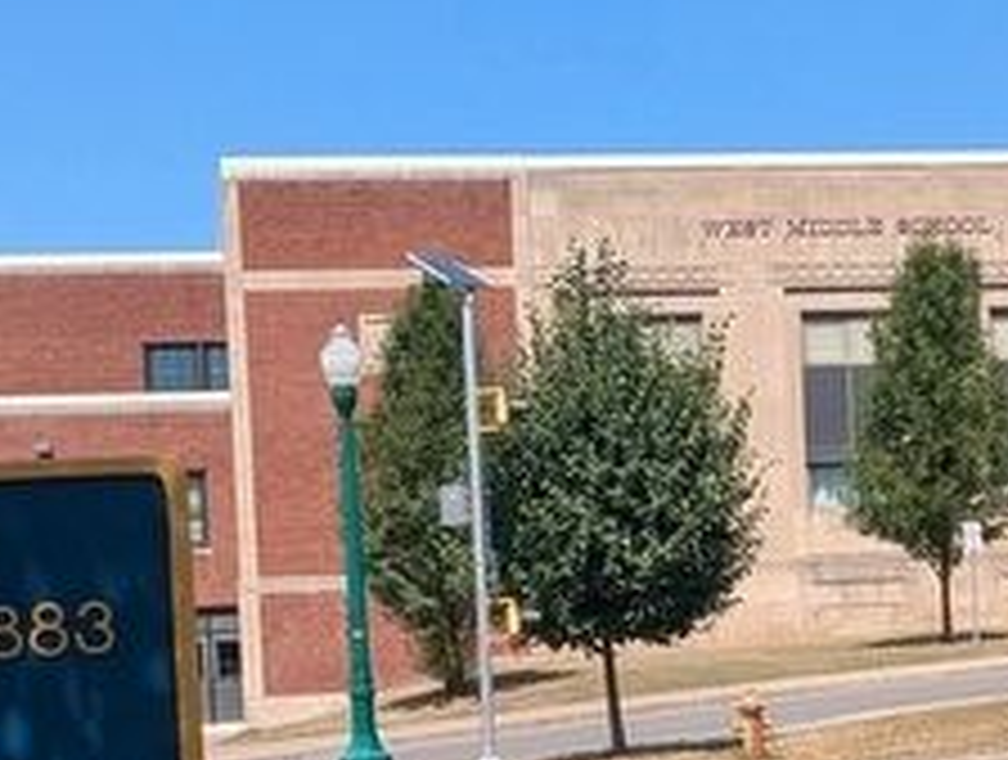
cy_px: 706
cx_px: 749
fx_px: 1663
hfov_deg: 33.1
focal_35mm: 57
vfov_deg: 24.9
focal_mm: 2.35
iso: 45
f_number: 2.2
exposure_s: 1/1021
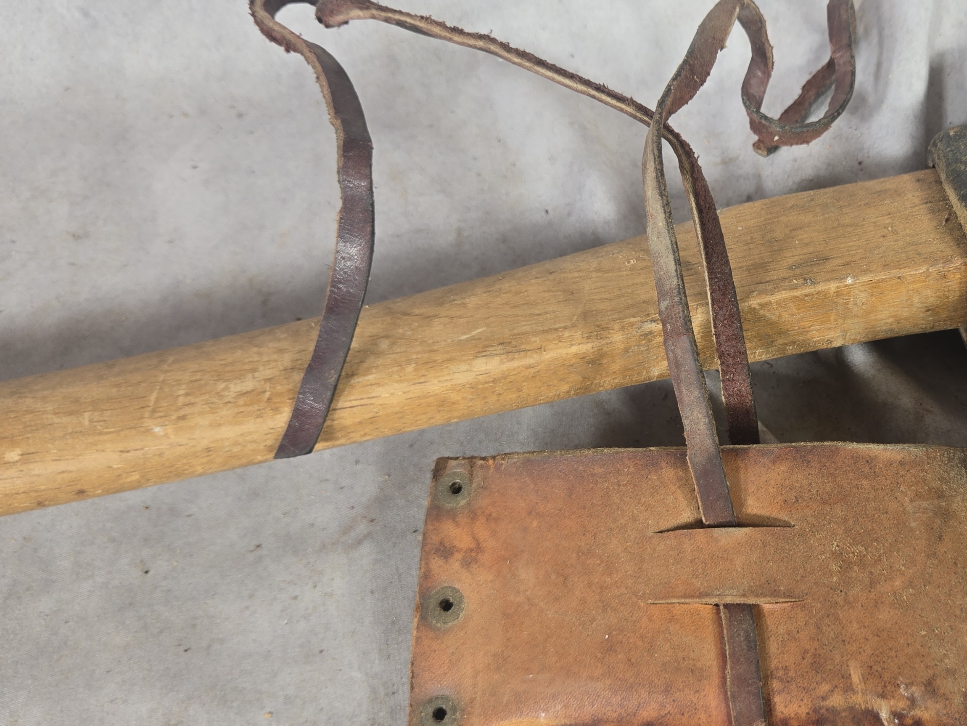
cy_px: 384
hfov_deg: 44.2
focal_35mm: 40
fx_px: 1117
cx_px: 795
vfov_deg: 35.9
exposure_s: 1/120
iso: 40
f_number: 1.8
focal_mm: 5.4
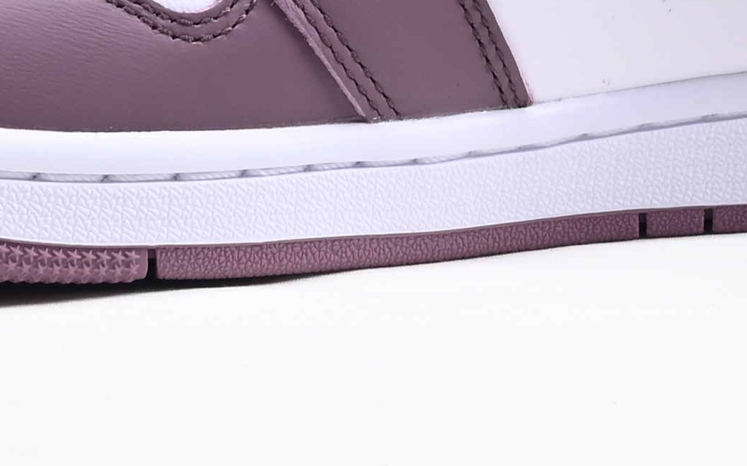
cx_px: 939
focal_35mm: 211
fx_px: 4295
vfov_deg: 6.0
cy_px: -512
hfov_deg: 9.8
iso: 100
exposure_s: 1/2
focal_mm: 36
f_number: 16
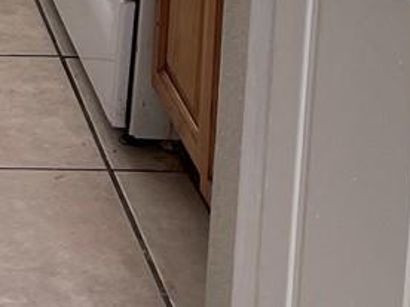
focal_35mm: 145
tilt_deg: -12.4
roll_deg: +0.0
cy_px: -363
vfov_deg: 9.4
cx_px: -357
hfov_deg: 12.3
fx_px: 1717
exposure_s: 1/120
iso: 80
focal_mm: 5.1
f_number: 1.6
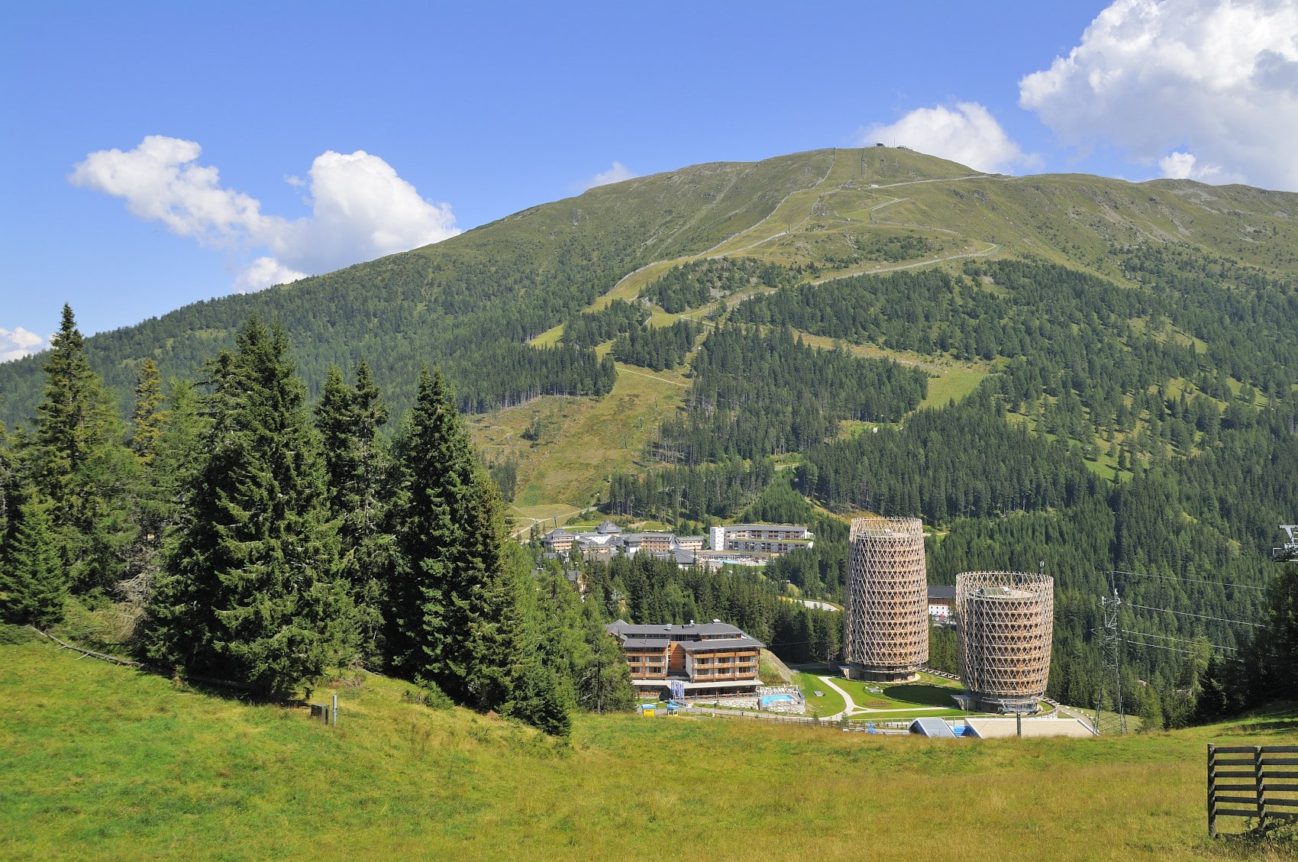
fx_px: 1188
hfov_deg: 57.3
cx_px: 649
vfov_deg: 39.9
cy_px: 431
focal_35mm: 33
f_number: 8
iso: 200
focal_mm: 22
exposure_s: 1/500
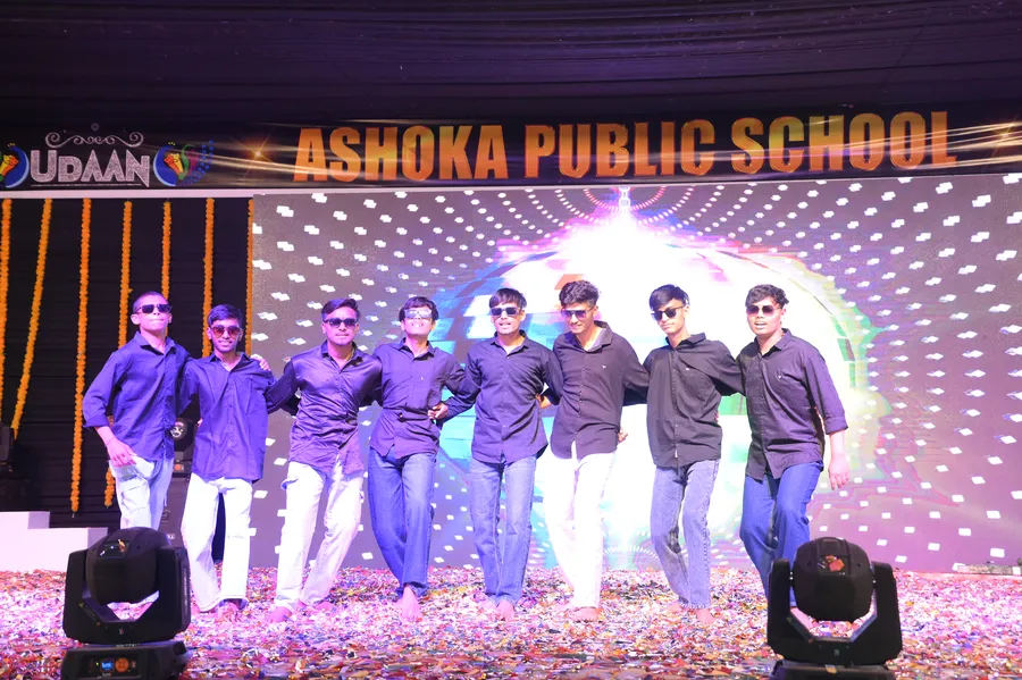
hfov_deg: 55.1
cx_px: 511
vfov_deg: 38.3
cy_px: 340
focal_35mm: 34
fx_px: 979
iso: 3200
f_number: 4
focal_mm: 34.5
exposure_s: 1/250
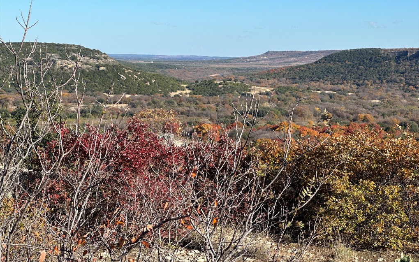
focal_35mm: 82
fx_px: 936
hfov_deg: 25.2
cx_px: 210
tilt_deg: -3.5
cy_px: 111
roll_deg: -1.0
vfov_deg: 15.9
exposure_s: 1/630
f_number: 2.8
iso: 32
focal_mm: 9
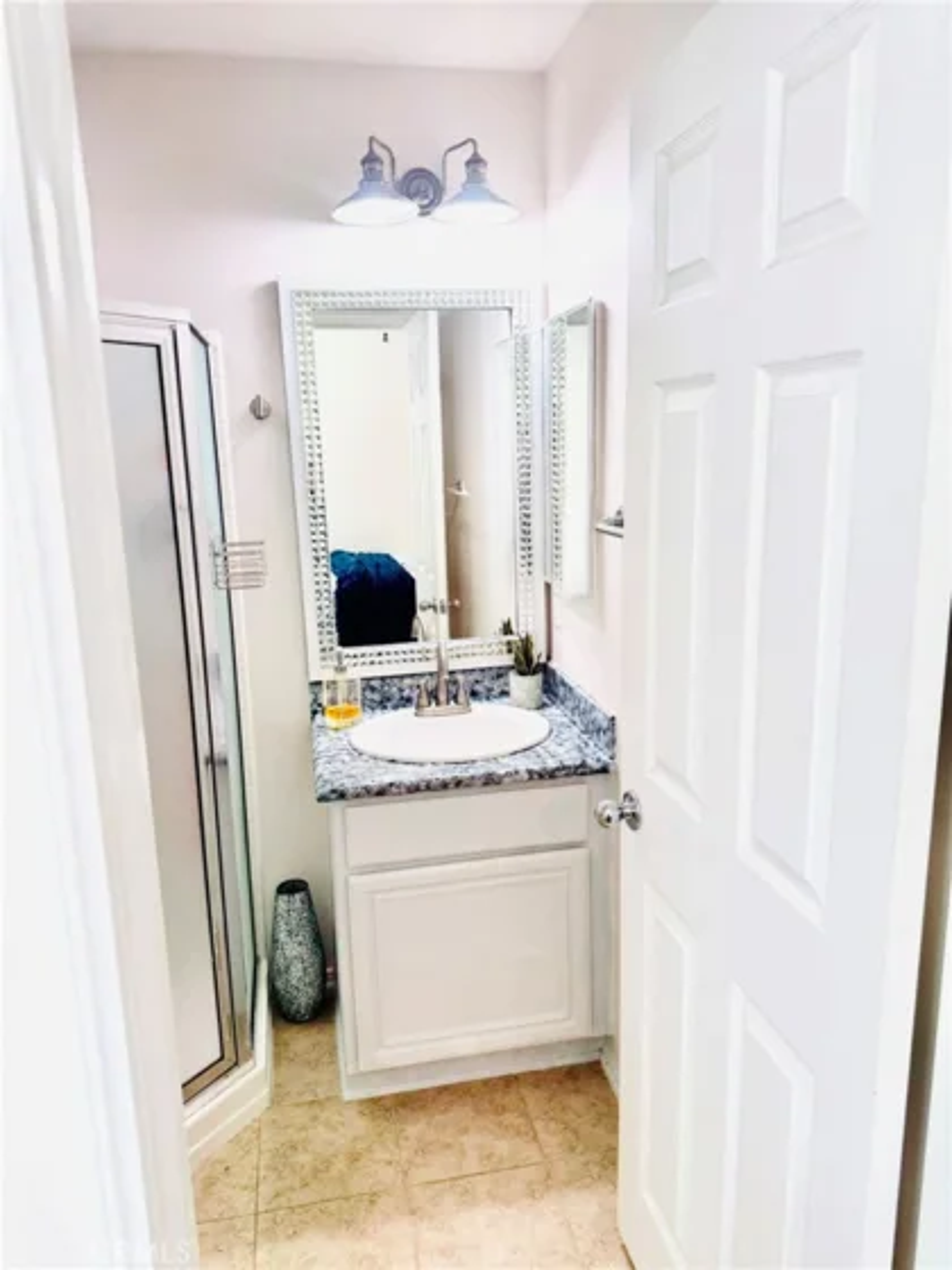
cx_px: 476
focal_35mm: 24
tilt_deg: -12.1
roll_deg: +1.4
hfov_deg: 56.8
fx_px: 880
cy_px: 635
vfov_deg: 71.6
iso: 100
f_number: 1.78
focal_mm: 6.76
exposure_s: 1/130
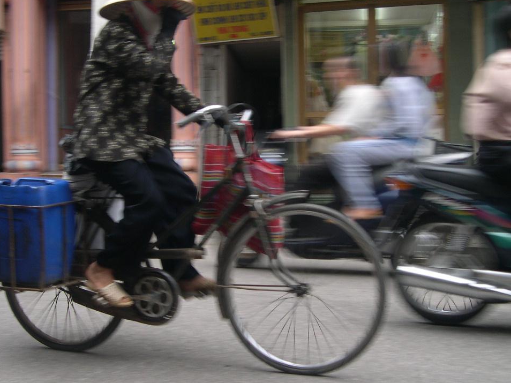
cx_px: 237
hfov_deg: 37.5
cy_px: 182
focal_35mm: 51
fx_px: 753
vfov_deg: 28.5
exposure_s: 1/51.3
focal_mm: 8
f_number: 2.8
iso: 100
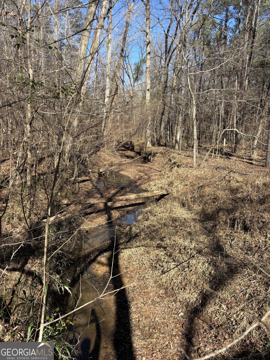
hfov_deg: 53.1
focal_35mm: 26
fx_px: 270
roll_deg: -1.7
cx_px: 135
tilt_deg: -8.9
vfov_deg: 67.3
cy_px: 180
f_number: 1.6
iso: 50
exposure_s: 1/1328
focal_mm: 5.96
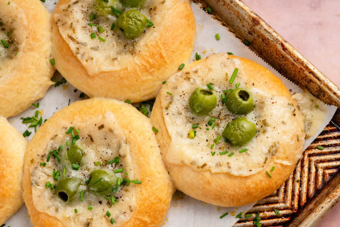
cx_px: 170
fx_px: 850
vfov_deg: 15.2
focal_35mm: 90
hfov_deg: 22.6
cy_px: 114
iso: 100
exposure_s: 1/200
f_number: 16
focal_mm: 90
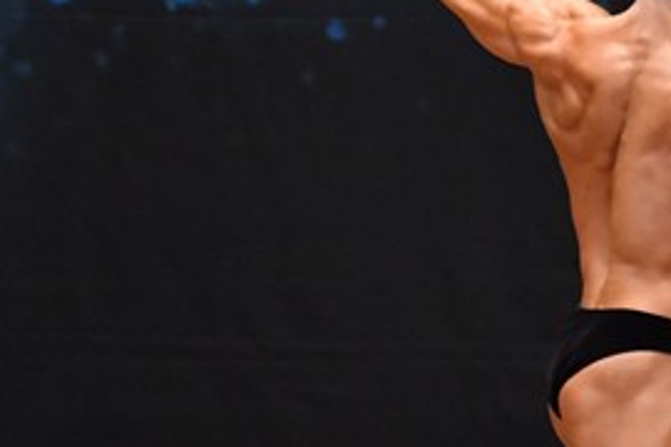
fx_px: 15245
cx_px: 518
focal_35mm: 818
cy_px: 298
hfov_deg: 2.5
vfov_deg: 1.7
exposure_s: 1/400
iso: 6400
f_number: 5.6
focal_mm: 190
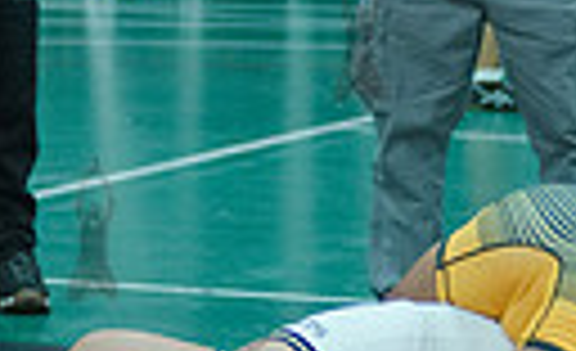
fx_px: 6563
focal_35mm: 421
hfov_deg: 5.0
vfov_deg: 3.1
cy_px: 416
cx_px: 717
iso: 4000
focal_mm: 80
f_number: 2.8
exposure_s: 1/320
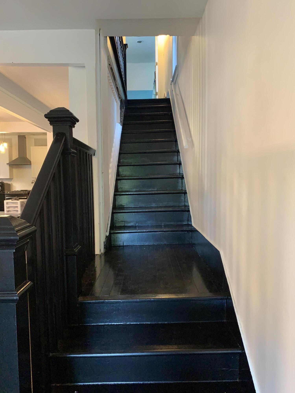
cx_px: 148
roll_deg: +0.7
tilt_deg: -4.4
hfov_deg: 53.1
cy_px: 196
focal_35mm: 26
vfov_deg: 67.3
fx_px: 295
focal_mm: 4.25
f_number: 1.8
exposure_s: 1/30
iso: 400
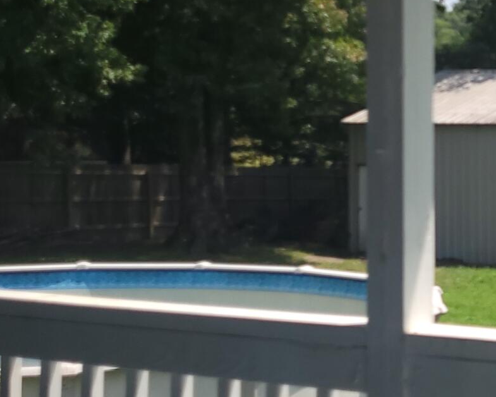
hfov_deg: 18.5
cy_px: 209
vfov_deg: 15.9
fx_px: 1424
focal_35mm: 97
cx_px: 630
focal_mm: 5.4
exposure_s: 1/1376
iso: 40
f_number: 1.8
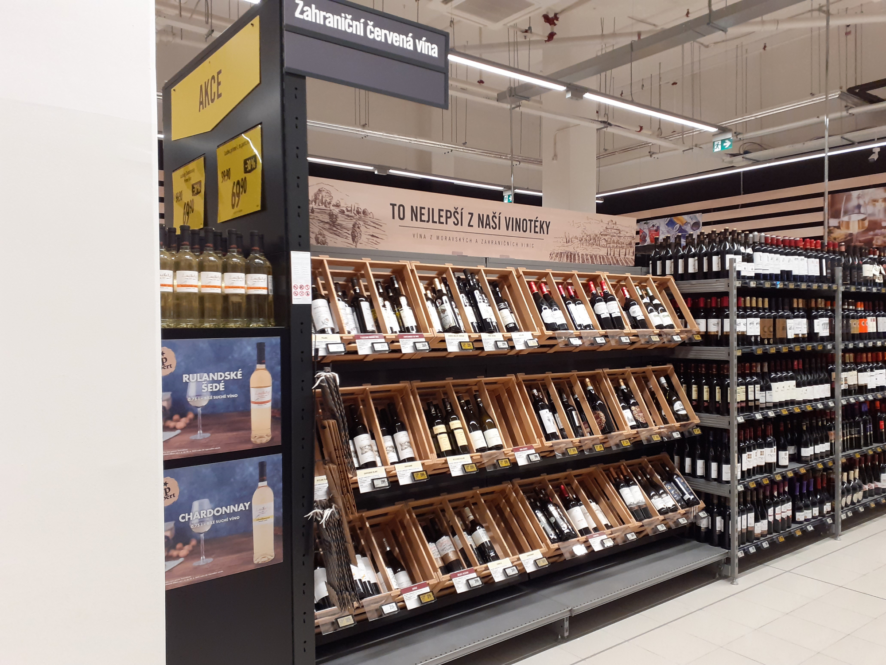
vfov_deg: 51.4
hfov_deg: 65.3
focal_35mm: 27
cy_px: 332
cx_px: 443
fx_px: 691
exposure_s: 1/50
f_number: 1.9
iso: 125
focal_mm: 3.6
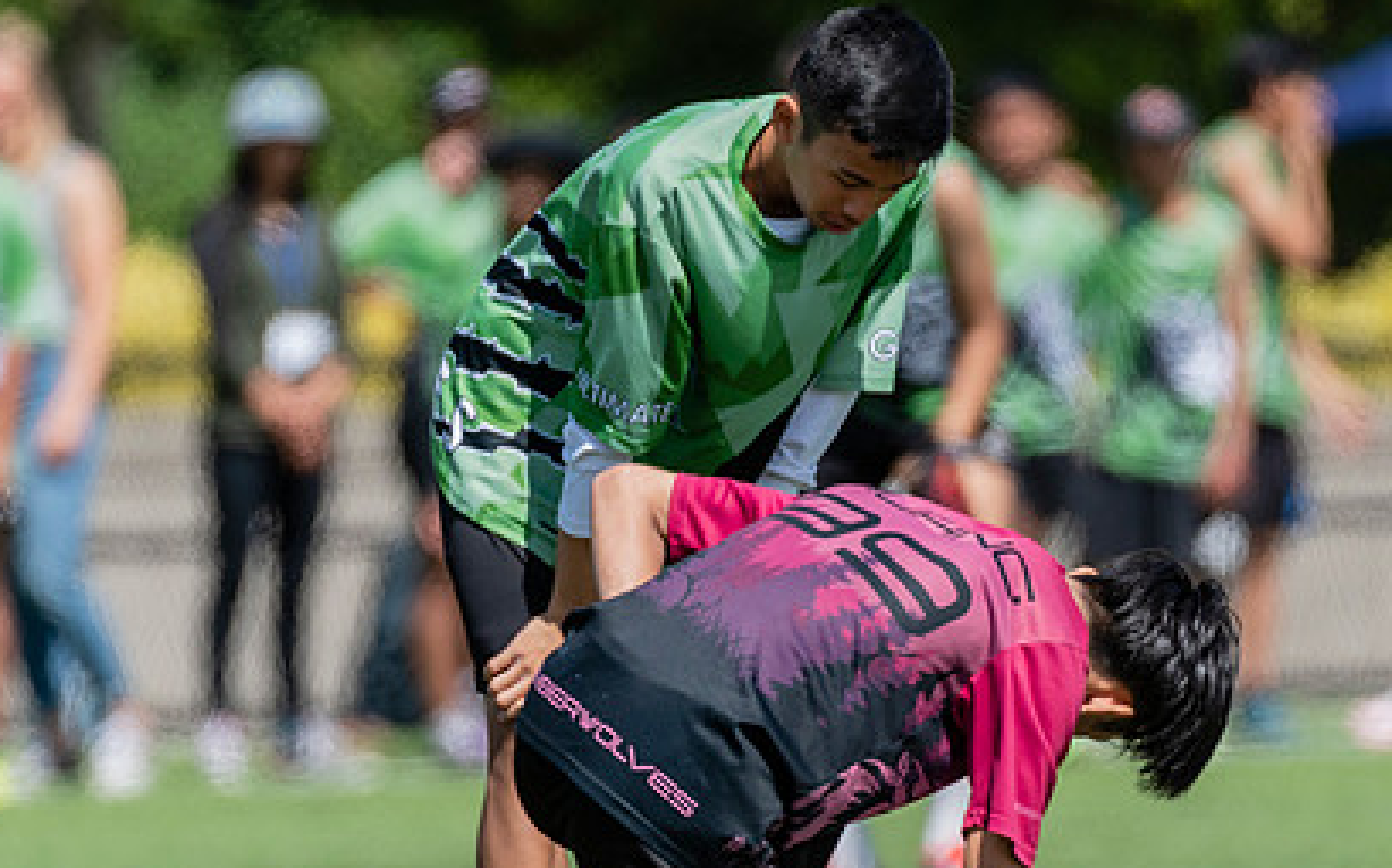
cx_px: 822
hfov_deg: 2.3
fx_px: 34916
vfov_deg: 1.4
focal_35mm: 921
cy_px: 583
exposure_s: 1/1600
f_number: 4
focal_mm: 400
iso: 250
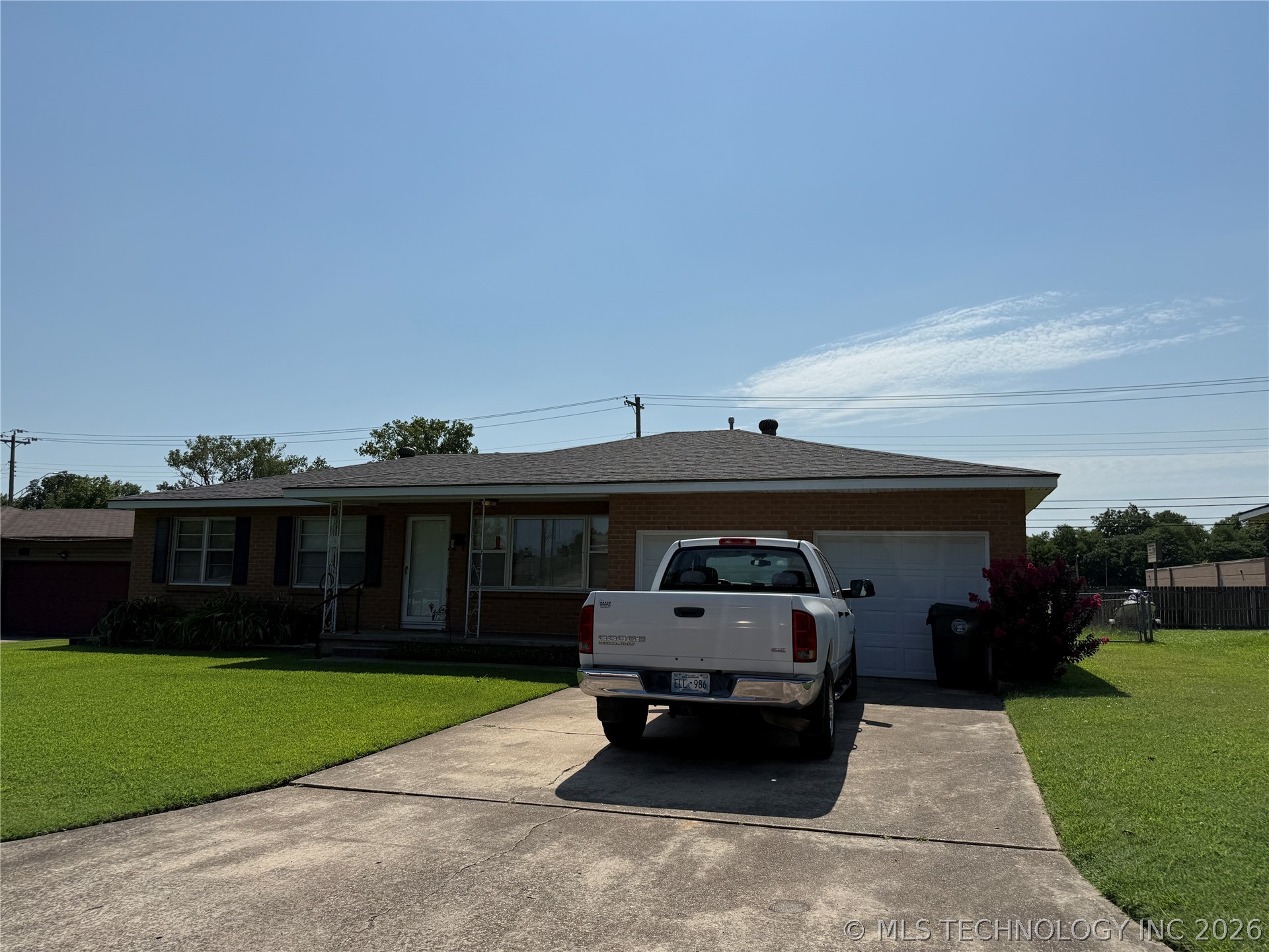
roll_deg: -2.0
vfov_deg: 56.8
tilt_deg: +6.7
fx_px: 880
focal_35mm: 24
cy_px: 476
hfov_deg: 71.6
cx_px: 634
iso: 80
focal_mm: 6.76
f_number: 1.78
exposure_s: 1/14286
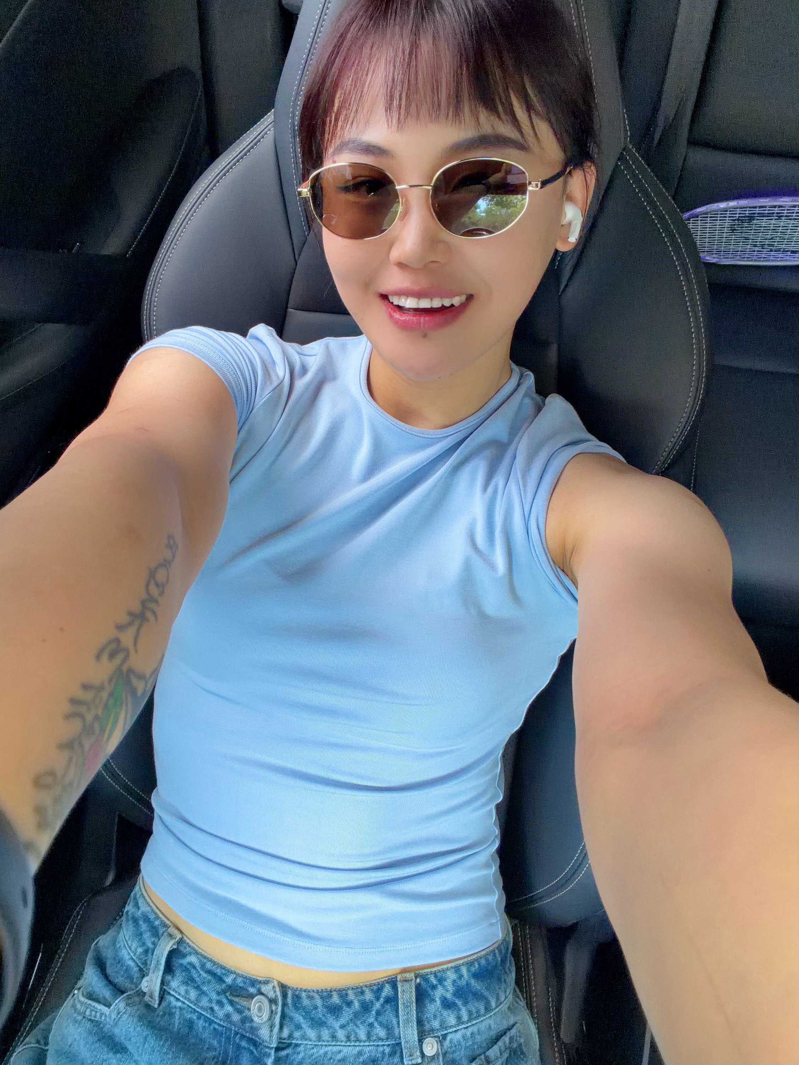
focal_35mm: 23
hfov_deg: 58.9
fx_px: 708
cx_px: 400
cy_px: 532
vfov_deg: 73.9
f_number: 1.9
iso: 250
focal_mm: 2.71
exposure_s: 1/60
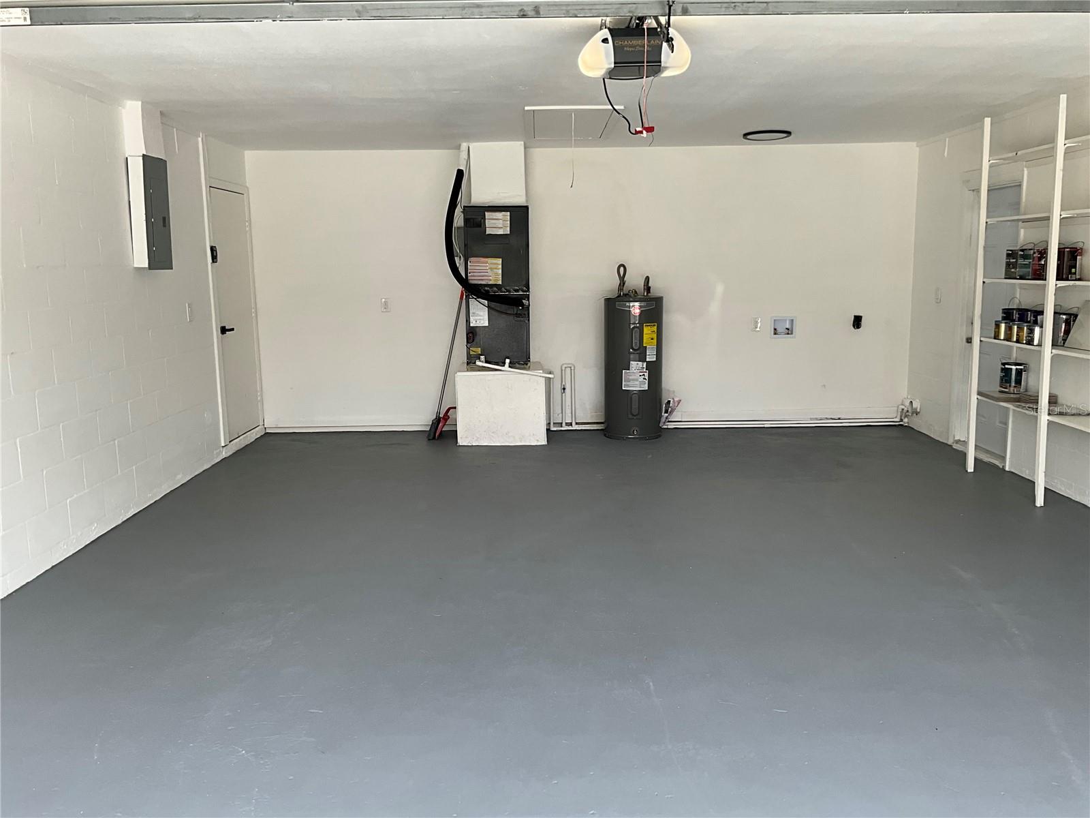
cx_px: 545
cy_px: 409
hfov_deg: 61.7
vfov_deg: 48.2
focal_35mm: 29
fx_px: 913
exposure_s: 1/329
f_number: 1.8
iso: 25
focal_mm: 3
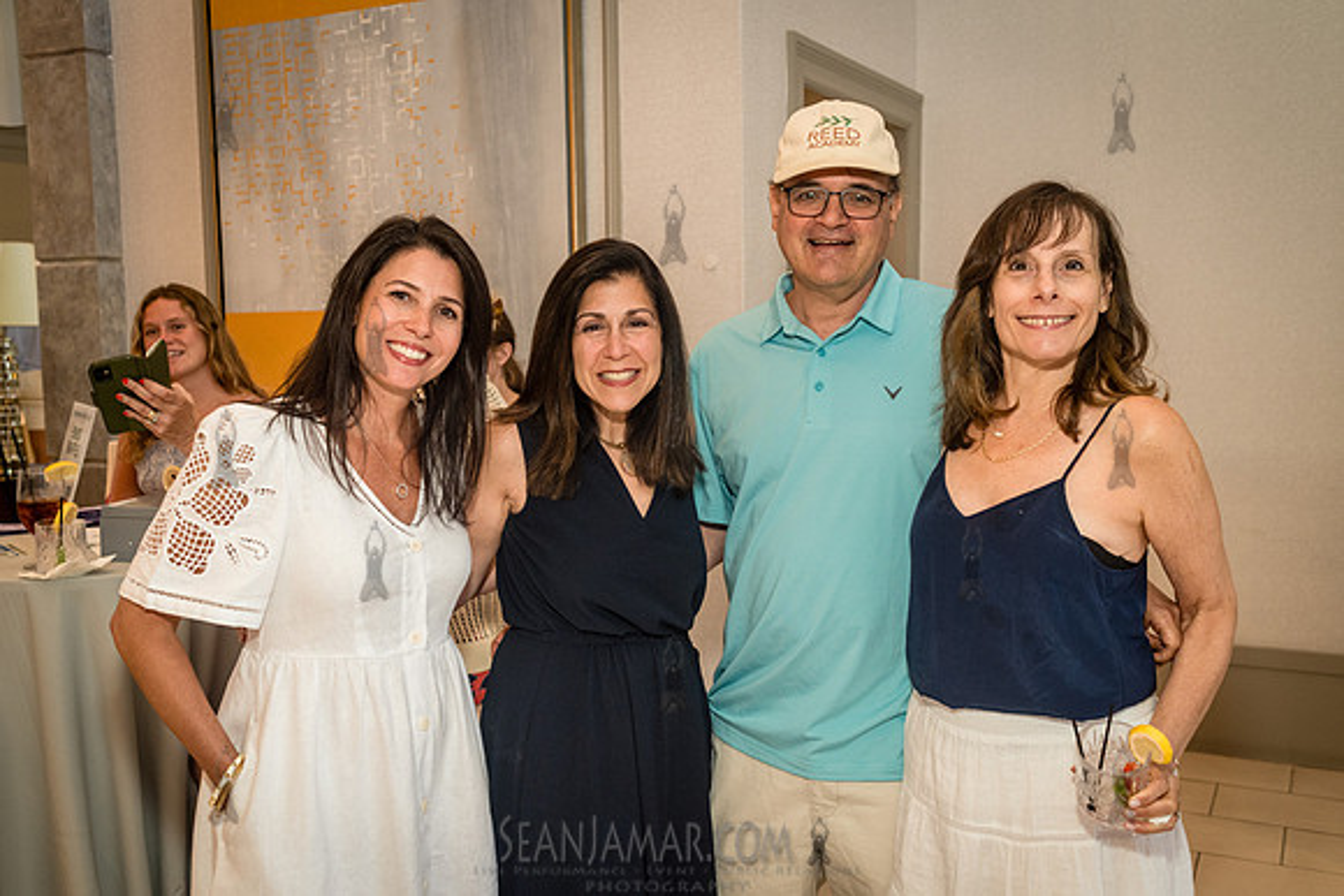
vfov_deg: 37.9
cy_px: 448
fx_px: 1307
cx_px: 672
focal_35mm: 35
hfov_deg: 54.4
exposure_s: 1/200
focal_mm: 35
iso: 1600
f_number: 4
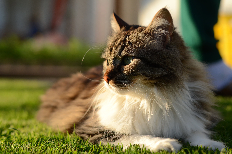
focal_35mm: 75
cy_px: 77
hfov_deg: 27.0
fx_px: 482
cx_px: 116
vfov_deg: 18.1
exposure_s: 1/250
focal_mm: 50
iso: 200
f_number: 3.2
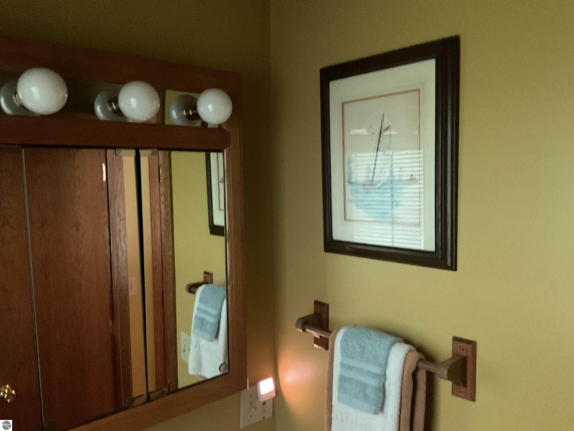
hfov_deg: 61.7
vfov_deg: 48.2
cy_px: 216
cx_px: 287
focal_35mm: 29
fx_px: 481
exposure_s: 1/24
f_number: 1.8
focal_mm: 3
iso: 500
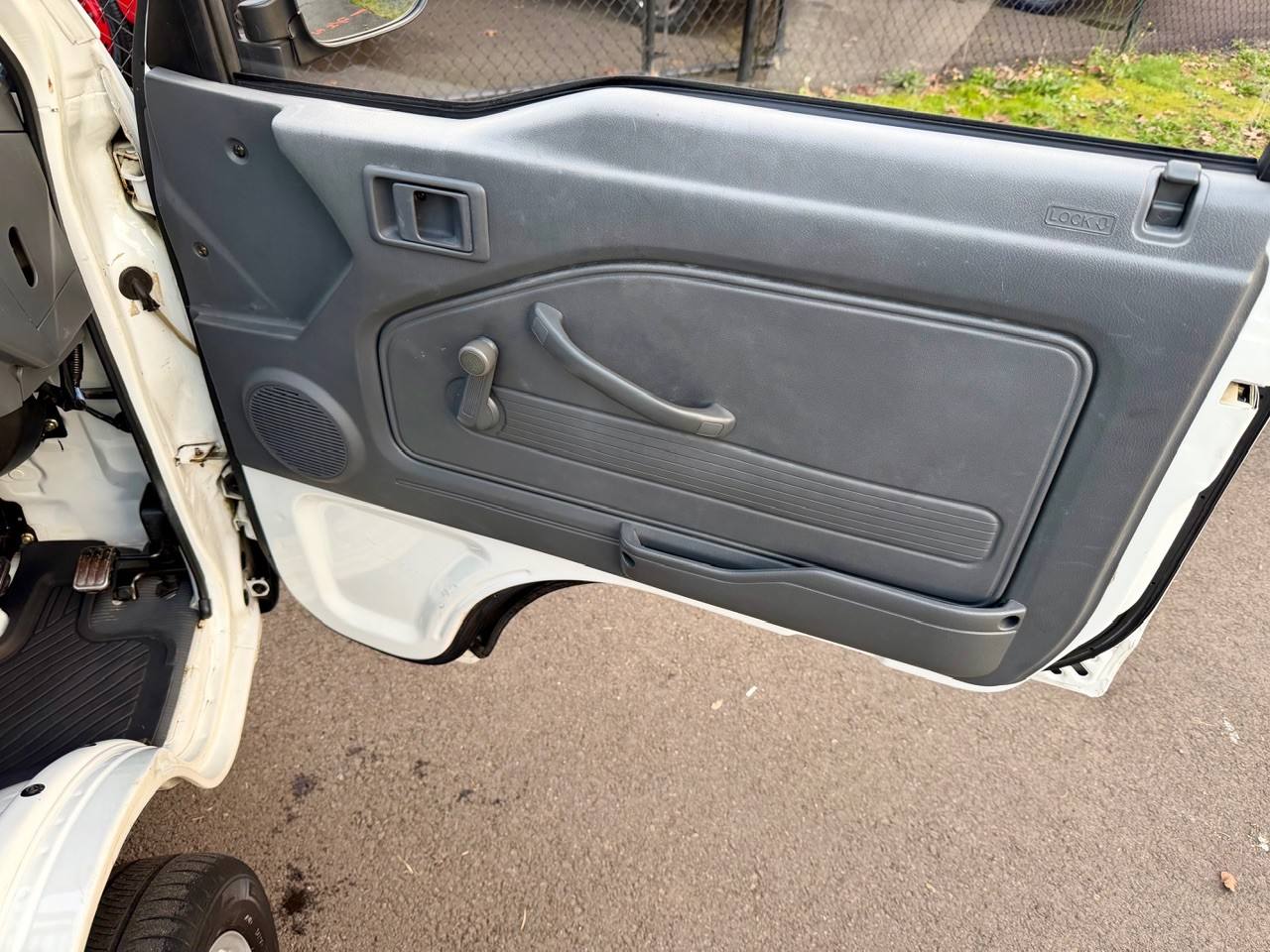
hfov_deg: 71.6
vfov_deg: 56.8
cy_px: 476
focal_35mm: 24
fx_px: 881
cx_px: 635
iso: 160
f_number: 1.78
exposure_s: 1/121
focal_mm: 6.76
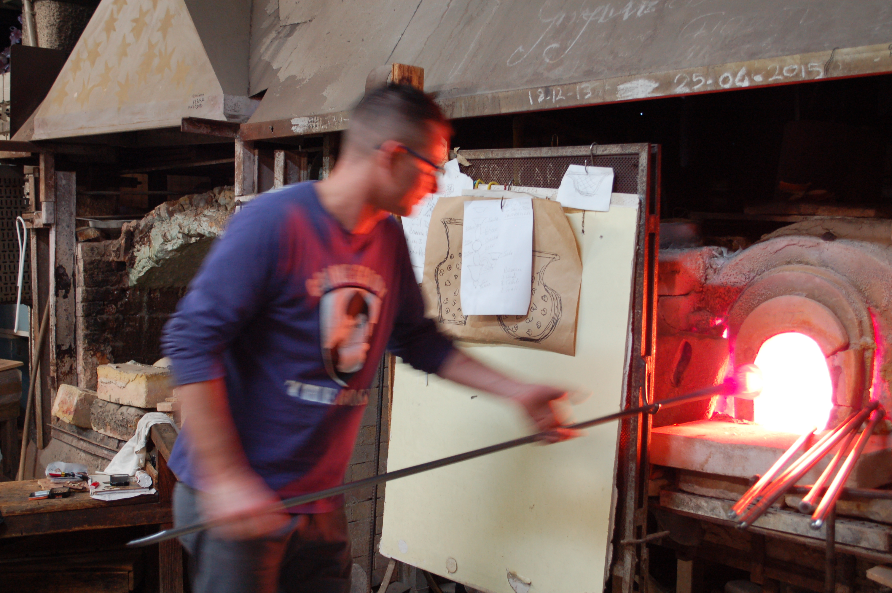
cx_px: 446
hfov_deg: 41.1
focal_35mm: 48
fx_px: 1188
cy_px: 296
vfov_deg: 28.0
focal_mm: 32
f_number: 5
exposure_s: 1/13
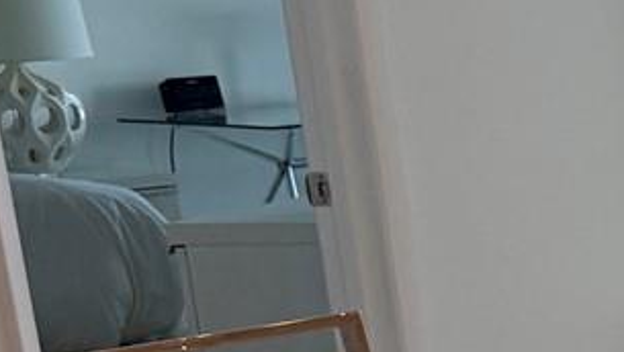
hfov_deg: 12.0
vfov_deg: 8.7
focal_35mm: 137
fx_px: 2268
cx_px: 1590
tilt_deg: -14.2
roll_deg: +0.2
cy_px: 501
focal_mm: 6.76
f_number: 1.78
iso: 100
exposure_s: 1/236
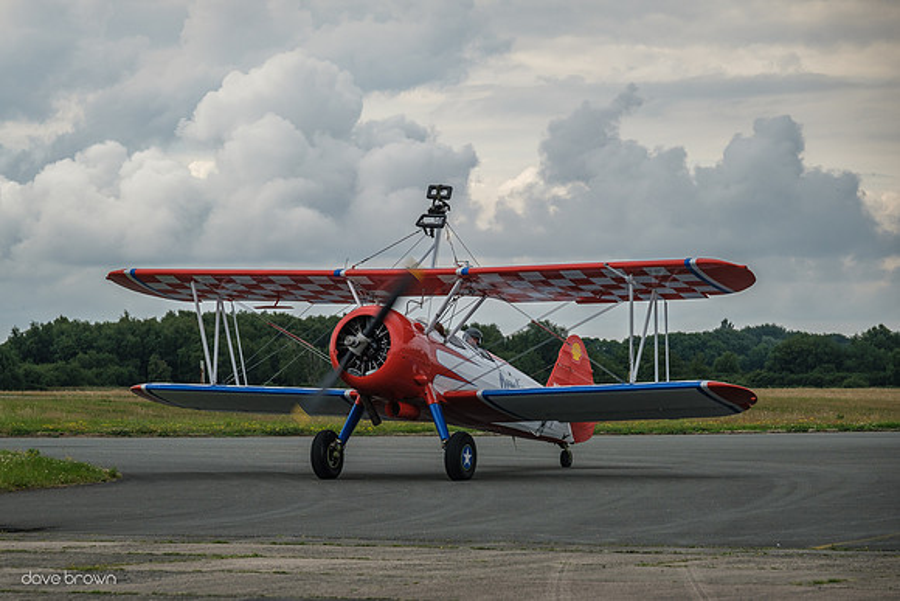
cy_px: 321
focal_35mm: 186
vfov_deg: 7.4
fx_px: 4659
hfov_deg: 11.0
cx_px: 420
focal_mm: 115
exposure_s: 1/400
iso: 160
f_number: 6.4
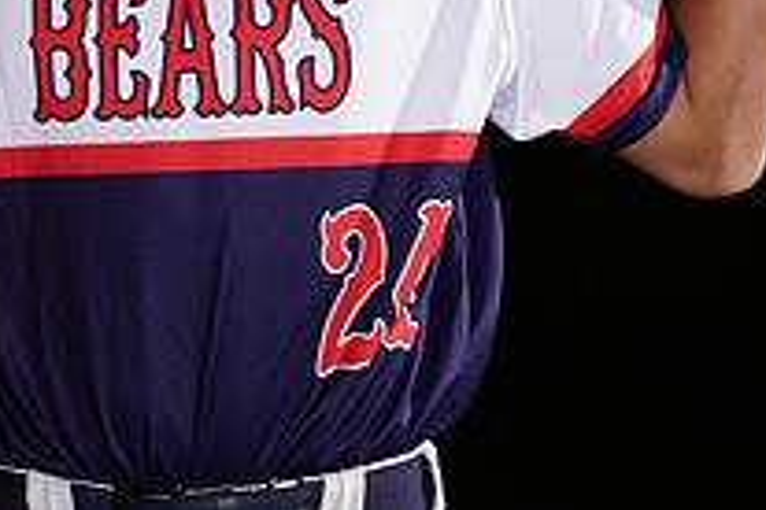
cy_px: -201
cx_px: 48
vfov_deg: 2.9
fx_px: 10064
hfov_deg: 4.4
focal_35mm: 473
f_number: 9
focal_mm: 169
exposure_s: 1/125
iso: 400
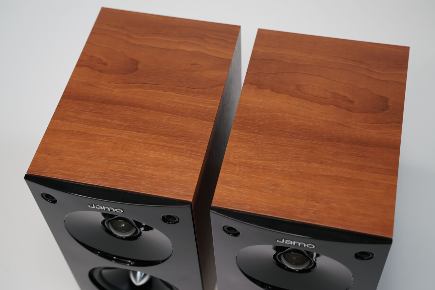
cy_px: 145
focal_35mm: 55
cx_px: 218
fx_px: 665
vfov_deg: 24.6
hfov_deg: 36.2
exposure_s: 1/13
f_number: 5.6
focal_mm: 55
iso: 100
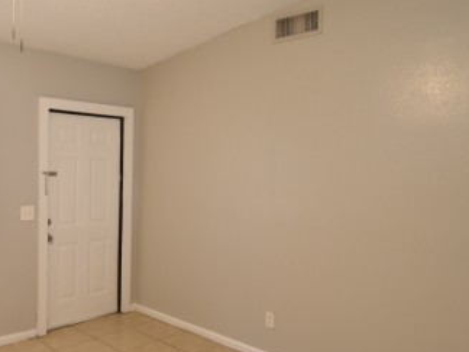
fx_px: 434
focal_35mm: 32
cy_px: 184
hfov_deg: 55.7
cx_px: 159
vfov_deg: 44.1
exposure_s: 1/45
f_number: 3.5
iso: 800
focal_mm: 10
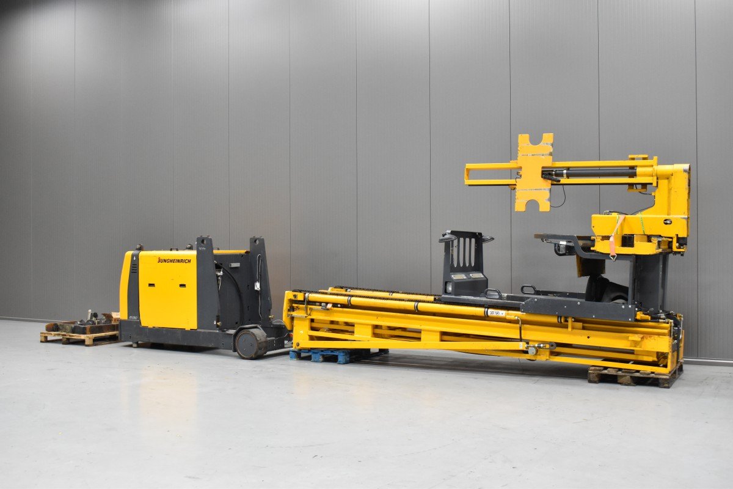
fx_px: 825
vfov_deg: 33.0
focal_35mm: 40
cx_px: 366
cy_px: 244
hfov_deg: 47.9
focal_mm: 27
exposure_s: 1/40
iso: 1600
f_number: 5.6
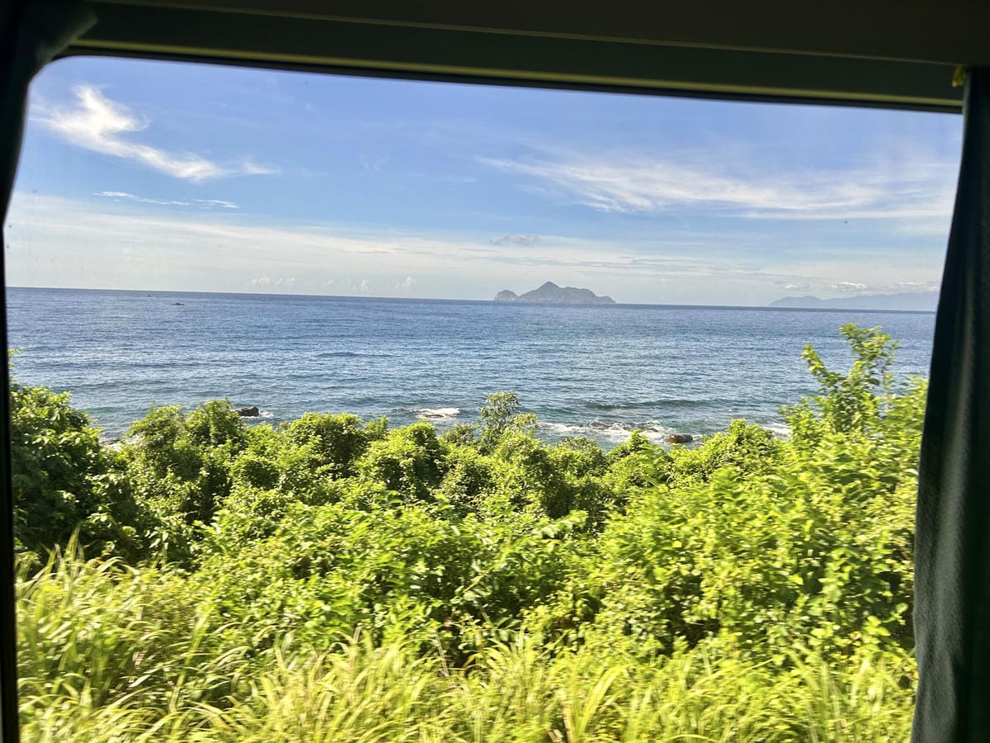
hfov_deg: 67.3
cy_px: 372
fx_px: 744
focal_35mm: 26
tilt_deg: -3.2
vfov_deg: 53.1
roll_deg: -0.4
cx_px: 495
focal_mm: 5.7
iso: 50
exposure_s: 1/866
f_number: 1.5
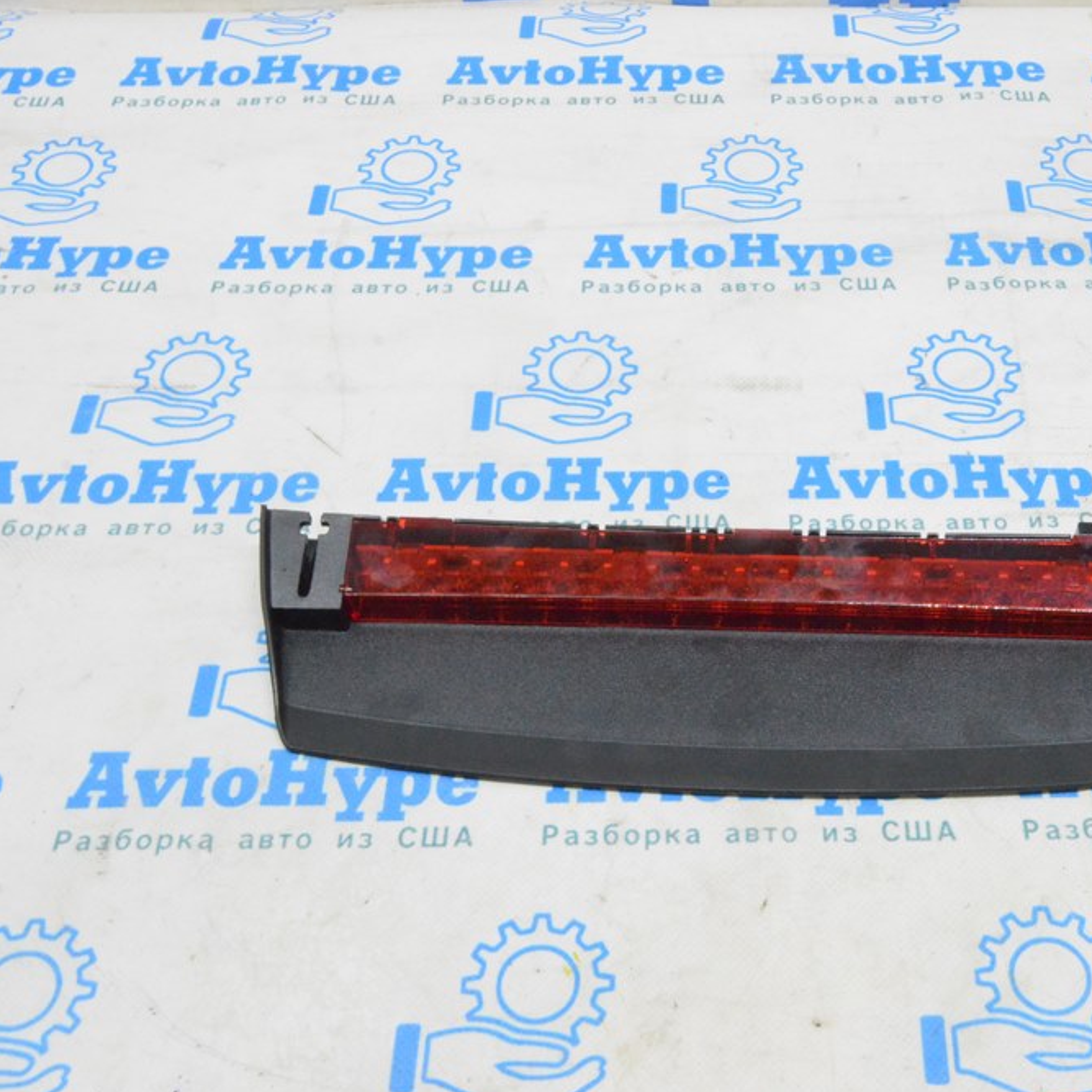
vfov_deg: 39.2
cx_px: 758
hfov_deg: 38.6
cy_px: 543
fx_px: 1535
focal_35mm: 43
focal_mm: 22
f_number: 20
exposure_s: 1/15
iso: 6400
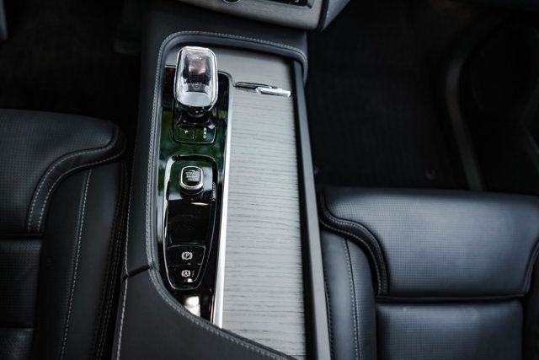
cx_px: 270
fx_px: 359
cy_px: 180
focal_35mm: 24
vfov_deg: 53.2
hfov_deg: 73.7
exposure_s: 1/200
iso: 1250
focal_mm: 24
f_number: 2.8
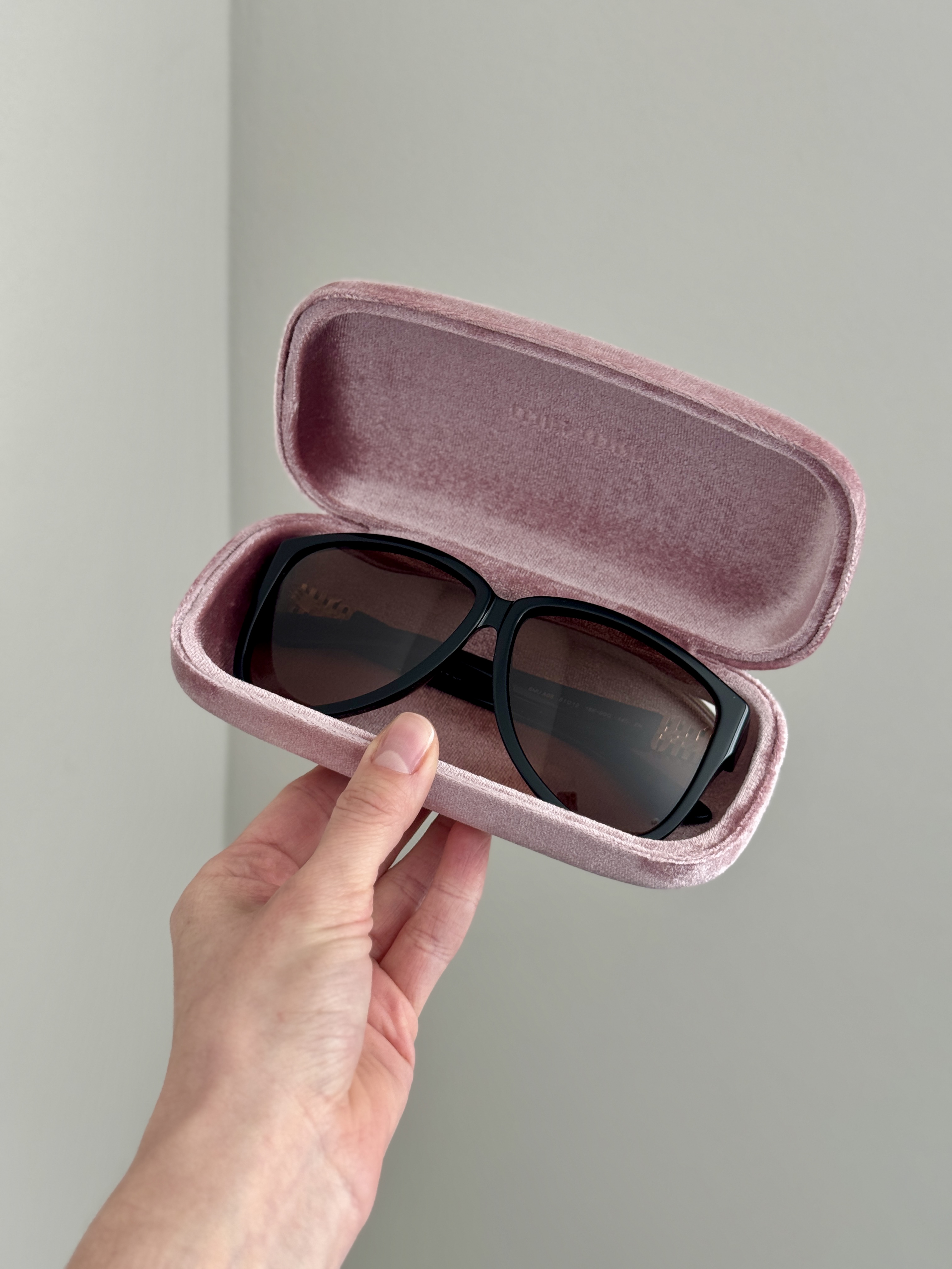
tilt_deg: -34.8
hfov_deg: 30.3
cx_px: 476
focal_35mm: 48
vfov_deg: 39.7
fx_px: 1760
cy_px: 634
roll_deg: -5.6
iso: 100
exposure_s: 1/119
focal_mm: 6.76
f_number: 1.78
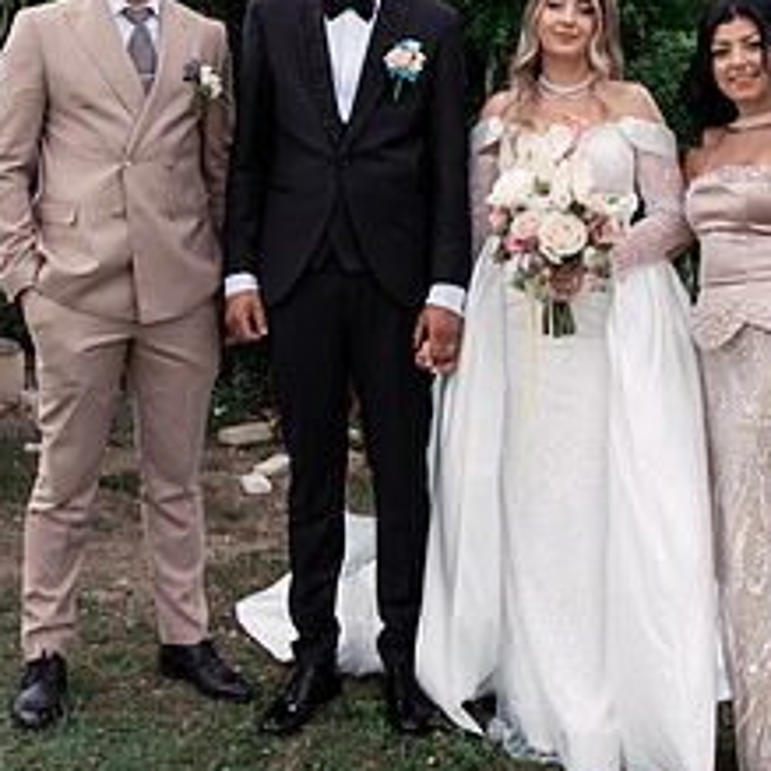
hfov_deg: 28.1
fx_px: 1537
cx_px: 458
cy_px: 197
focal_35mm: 61
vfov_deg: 27.8
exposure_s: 1/400
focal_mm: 35
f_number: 4
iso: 160
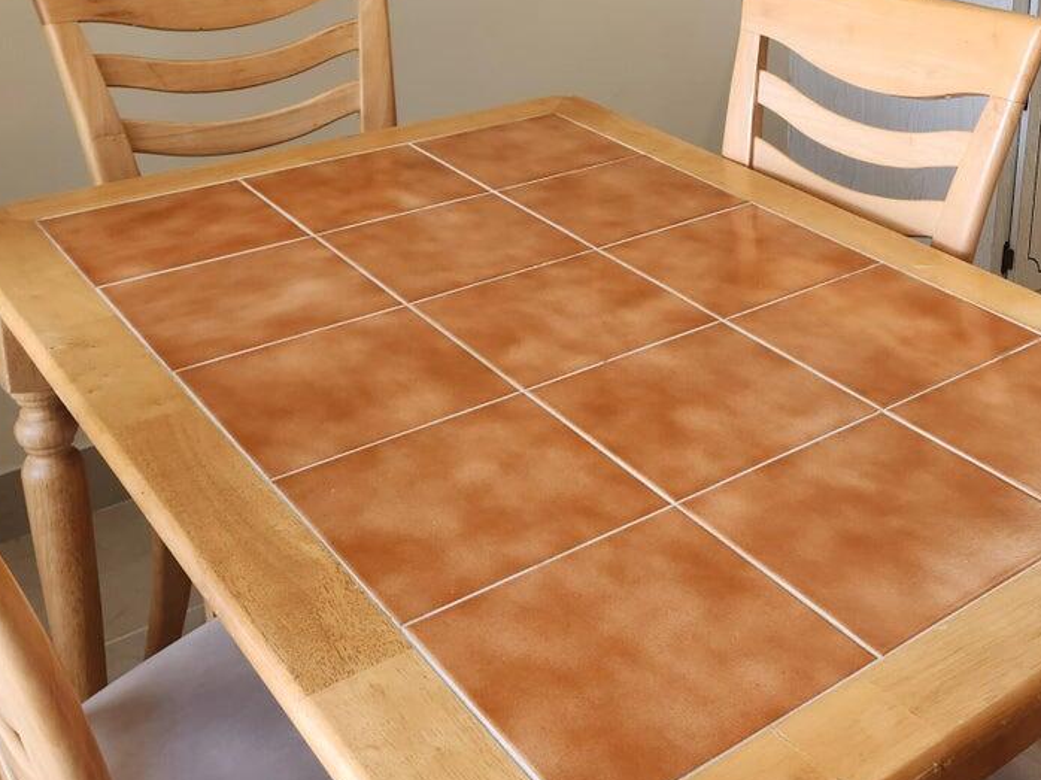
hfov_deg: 40.9
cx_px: 781
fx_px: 1353
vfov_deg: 30.9
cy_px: 97
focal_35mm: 45
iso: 100
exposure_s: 1/120
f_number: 1.8
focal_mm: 5.4
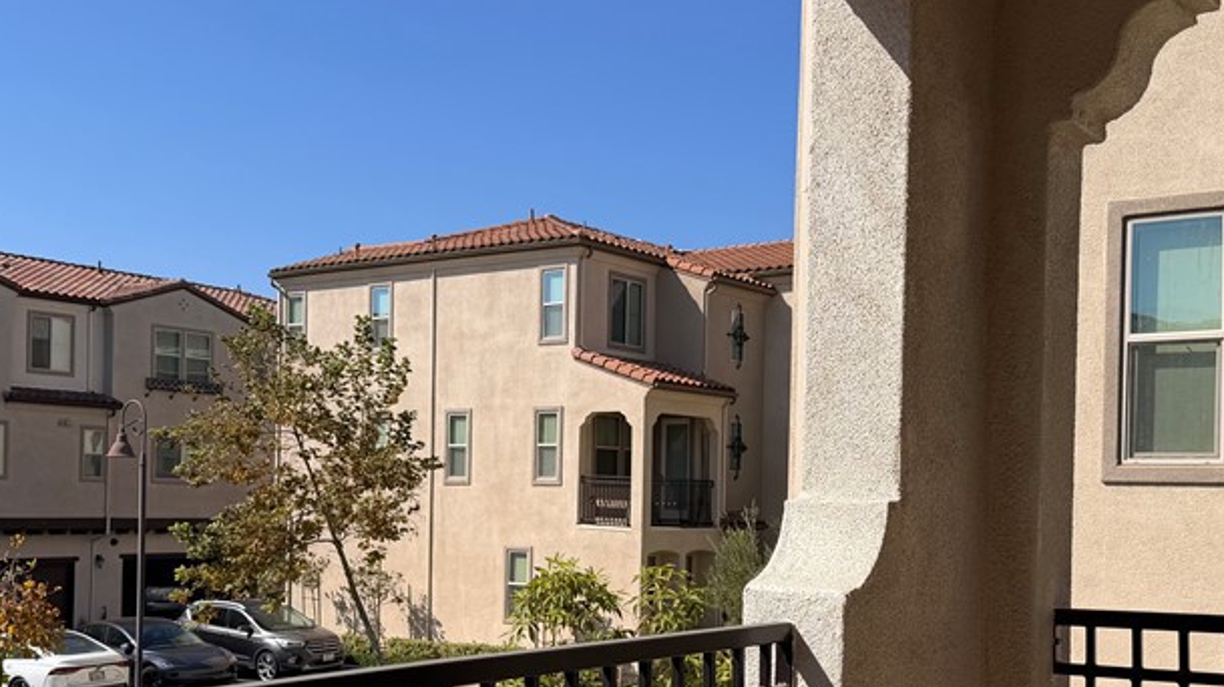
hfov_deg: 46.4
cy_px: 490
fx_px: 1427
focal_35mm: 44
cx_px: 629
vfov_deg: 26.8
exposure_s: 1/6173
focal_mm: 6.76
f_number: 1.78
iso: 80
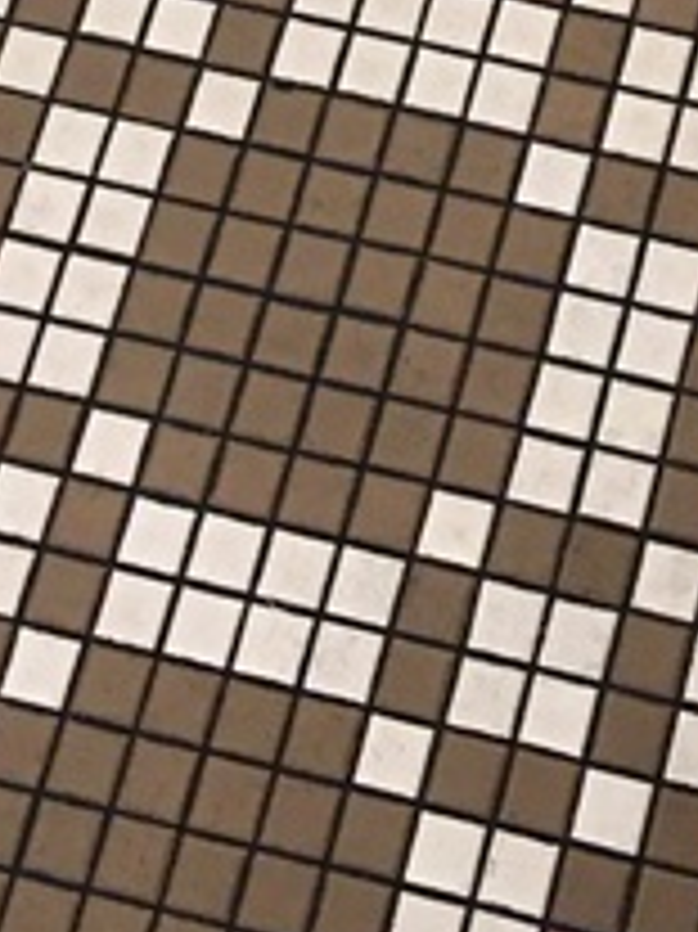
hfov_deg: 11.3
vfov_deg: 14.4
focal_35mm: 129
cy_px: -410
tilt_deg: -63.4
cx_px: 734
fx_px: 3472
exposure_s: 1/15
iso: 100
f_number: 2.2
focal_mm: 4.15
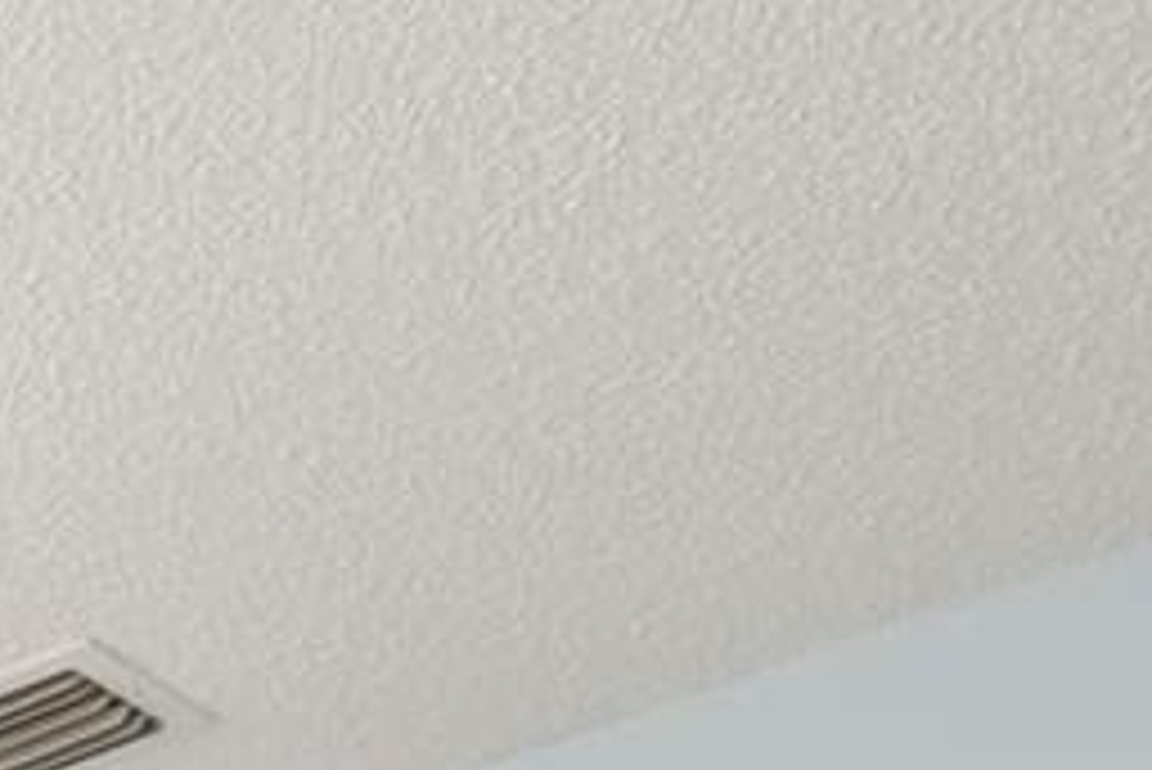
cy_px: 2355
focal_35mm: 100
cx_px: -1138
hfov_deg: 16.0
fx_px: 3202
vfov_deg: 10.0
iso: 800
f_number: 10
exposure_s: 1/15
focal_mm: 16
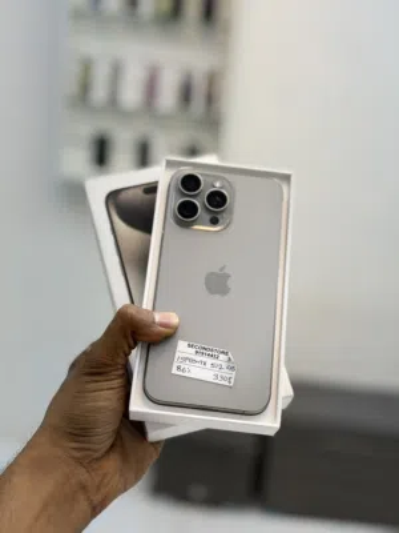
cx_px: 200
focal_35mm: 52
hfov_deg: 28.0
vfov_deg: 36.8
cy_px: 266
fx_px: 799
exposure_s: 1/275
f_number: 1.6
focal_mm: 5.96
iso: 40
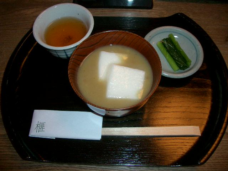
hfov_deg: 52.6
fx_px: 231
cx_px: 114
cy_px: 86
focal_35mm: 35
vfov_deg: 40.7
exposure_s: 1/40
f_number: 2.6
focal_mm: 5.8
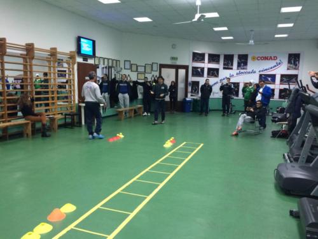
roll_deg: +0.3
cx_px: 159
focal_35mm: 29
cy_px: 120
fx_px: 266
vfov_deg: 48.2
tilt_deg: -8.2
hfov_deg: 61.7
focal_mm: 4.15
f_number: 2.2
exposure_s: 1/33
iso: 200
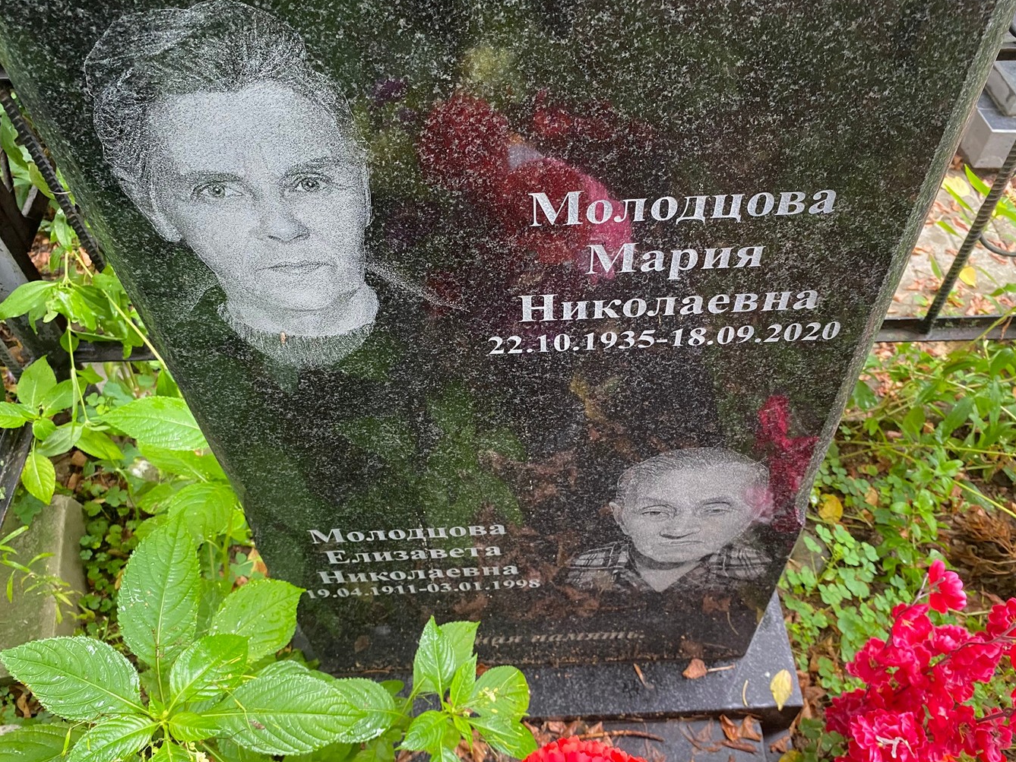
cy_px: 408
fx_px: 822
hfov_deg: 63.4
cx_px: 522
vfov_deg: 49.7
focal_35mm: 28
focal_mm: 4.25
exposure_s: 1/60
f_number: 1.8
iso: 250
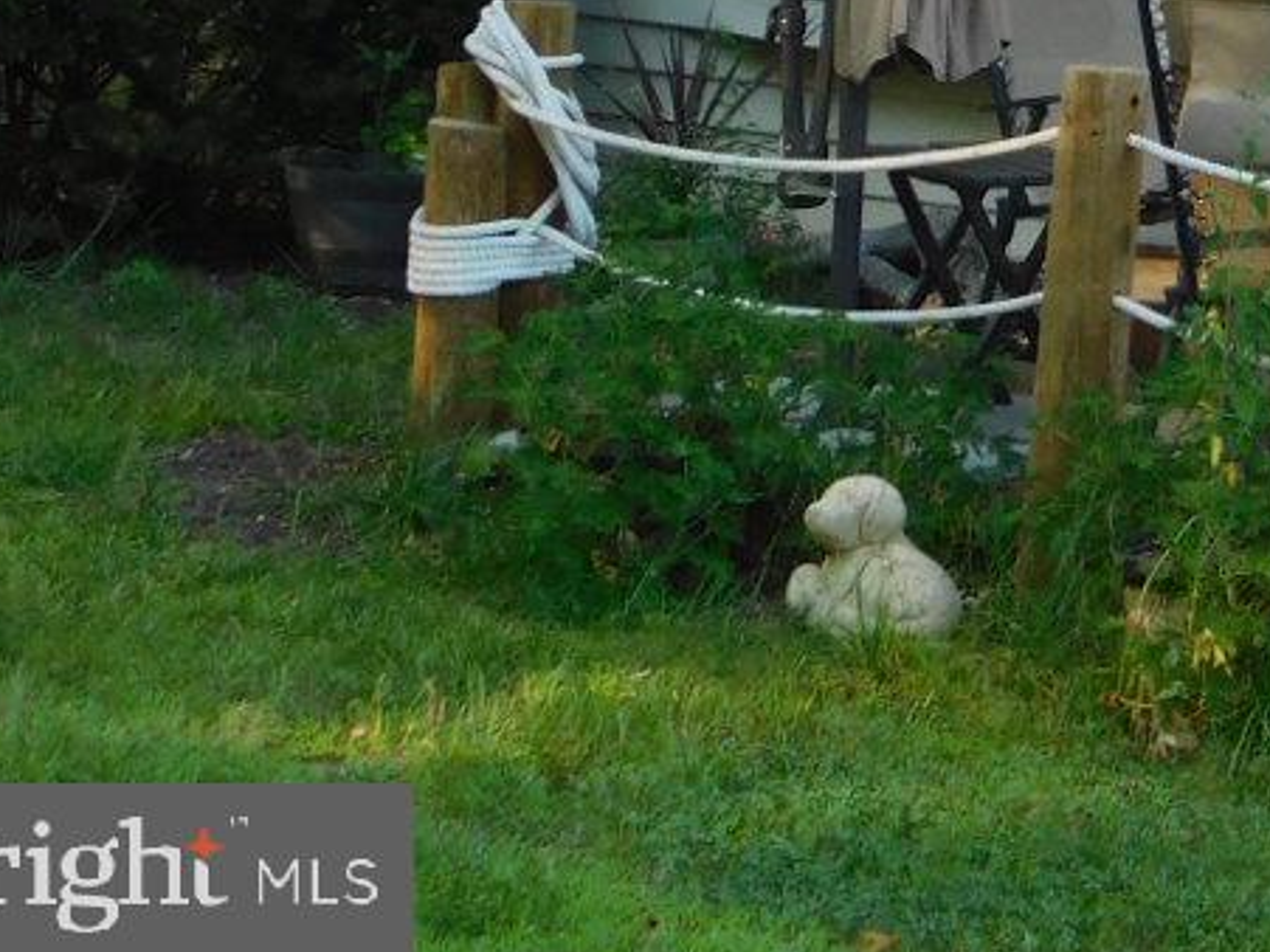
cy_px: -727
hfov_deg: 12.9
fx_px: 5208
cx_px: 2118
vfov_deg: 9.9
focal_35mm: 142
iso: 125
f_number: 3.6
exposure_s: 1/60
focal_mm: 7.1
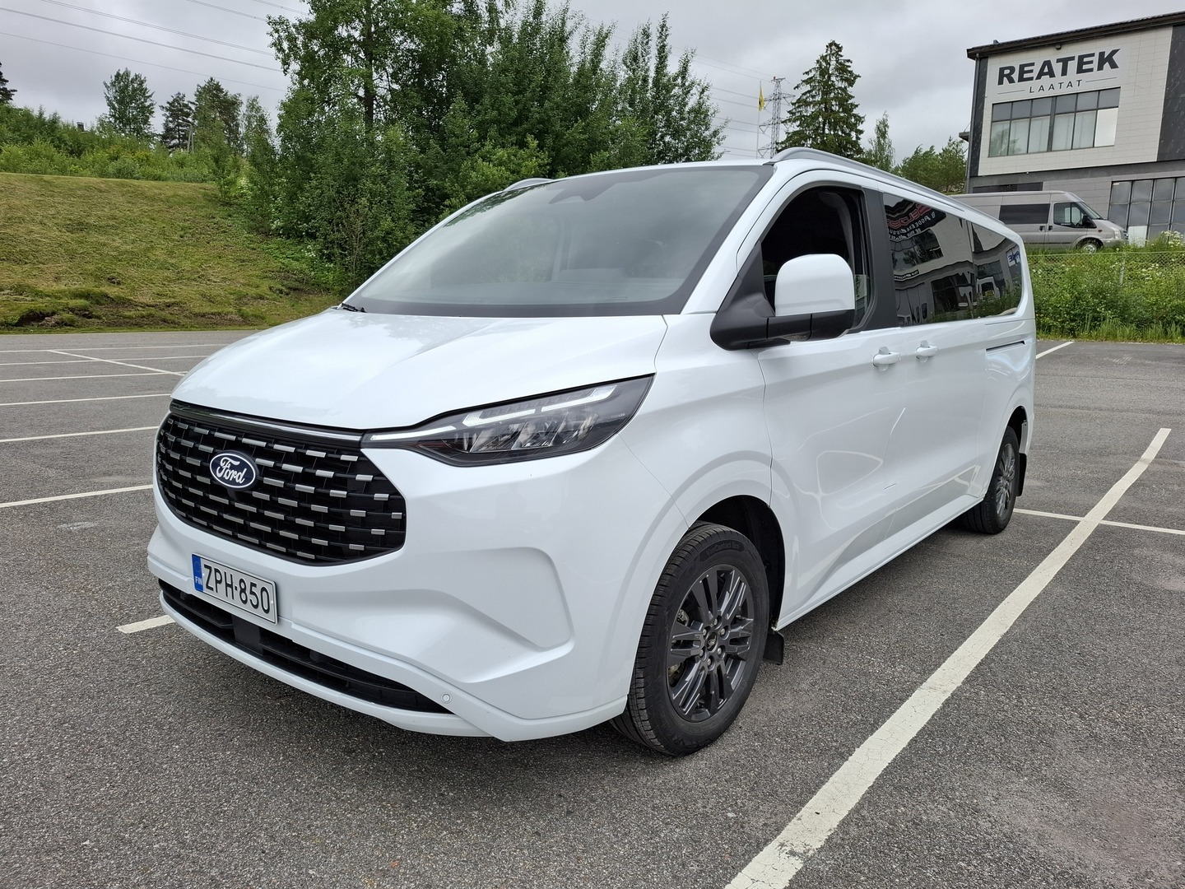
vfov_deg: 58.9
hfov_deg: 73.9
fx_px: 787
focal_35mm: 23
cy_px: 444
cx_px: 592
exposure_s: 1/1279
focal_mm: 5.54
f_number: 1.8
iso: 50
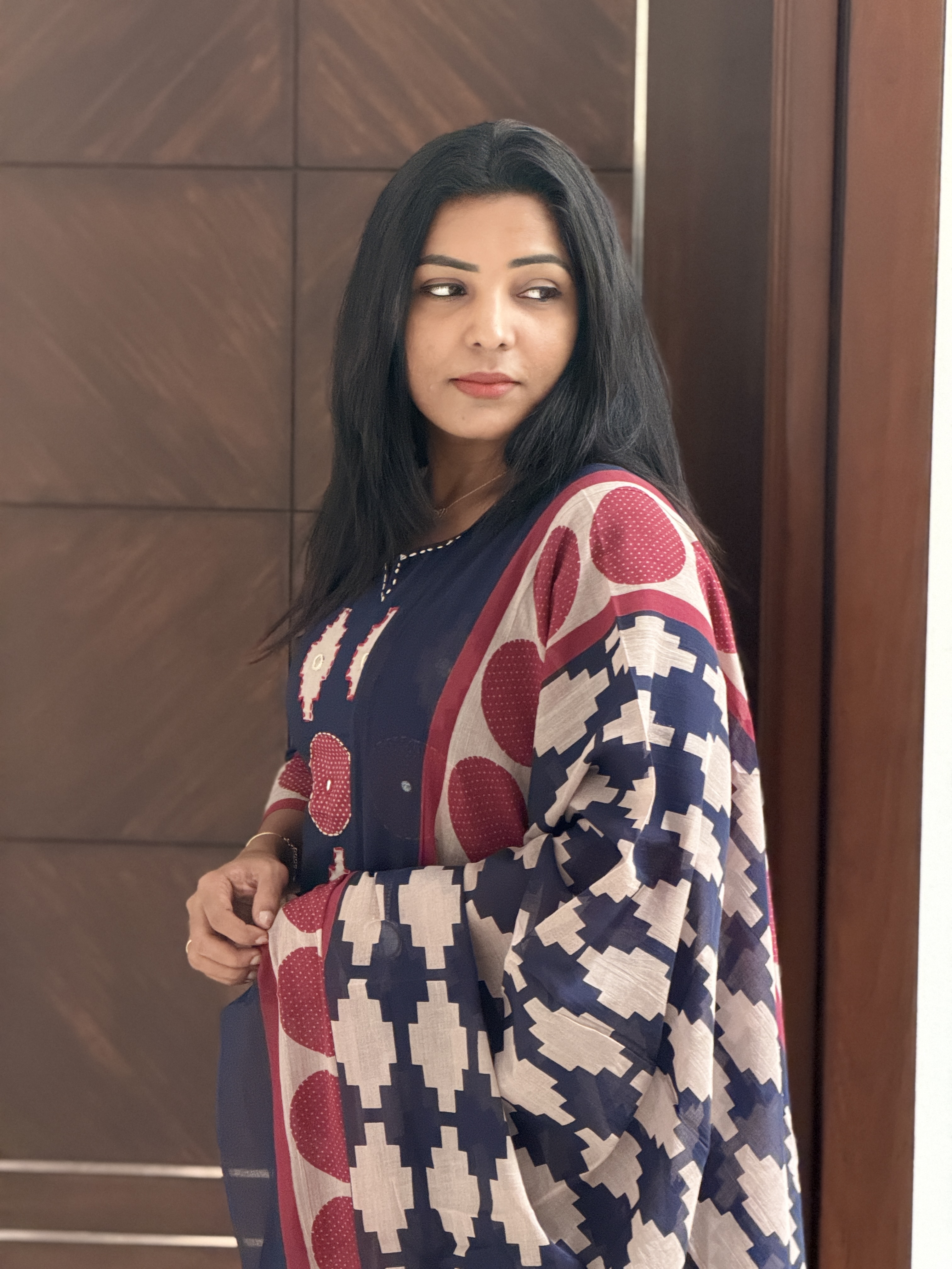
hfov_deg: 14.8
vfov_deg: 19.6
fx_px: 3667
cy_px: 634
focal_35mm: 100
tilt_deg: -6.4
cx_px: 476
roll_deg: -2.0
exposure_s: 1/40
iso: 800
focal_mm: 16.89
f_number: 2.8
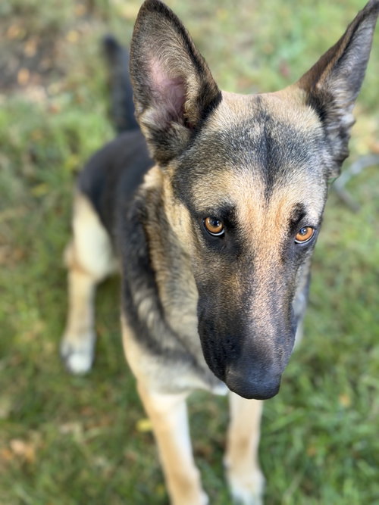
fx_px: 701
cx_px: 190
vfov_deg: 39.7
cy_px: 252
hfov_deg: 30.3
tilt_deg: -55.6
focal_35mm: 48
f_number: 1.78
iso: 100
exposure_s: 1/105
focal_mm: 6.76
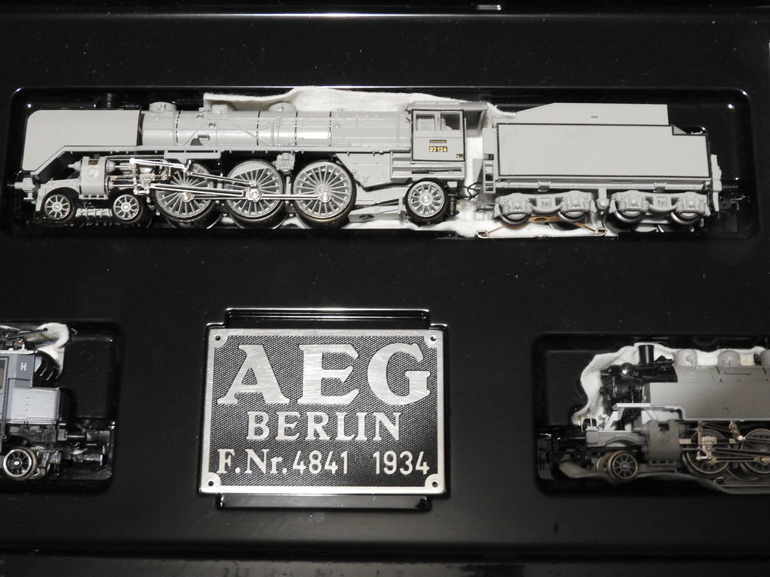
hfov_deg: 38.2
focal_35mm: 50
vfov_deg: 29.1
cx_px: 385
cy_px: 288
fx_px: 1112
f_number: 4.5
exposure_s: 1/4
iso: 800
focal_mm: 9
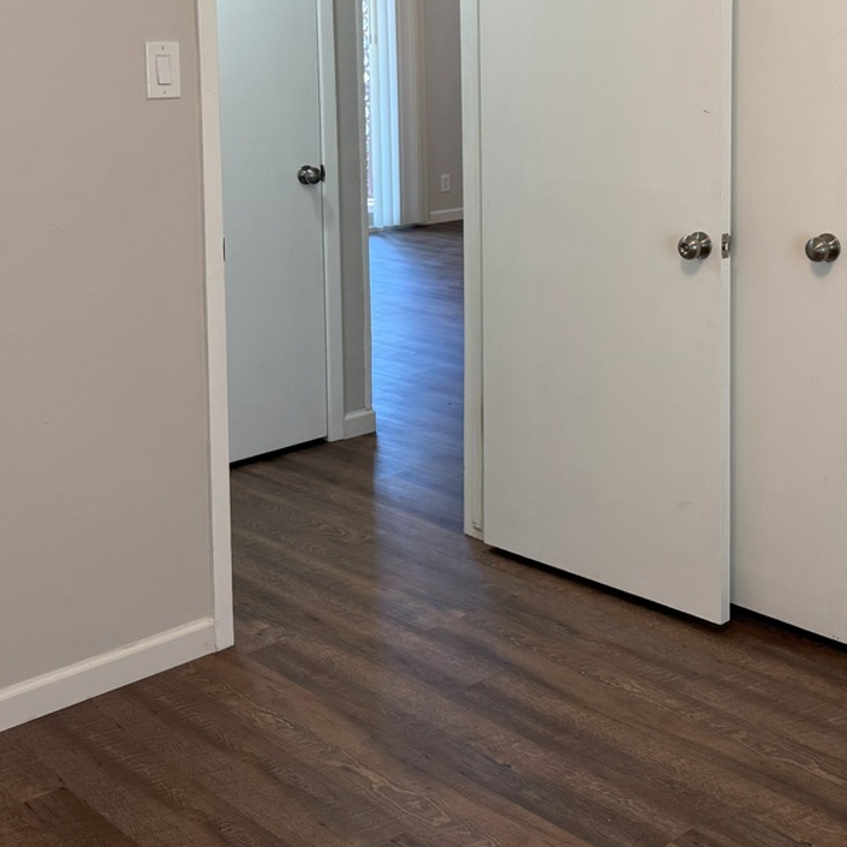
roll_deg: +1.2
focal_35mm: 51
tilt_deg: -6.7
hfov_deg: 32.8
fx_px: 1412
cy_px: 158
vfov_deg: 32.4
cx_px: 622
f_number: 1.78
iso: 125
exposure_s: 1/60
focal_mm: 6.76
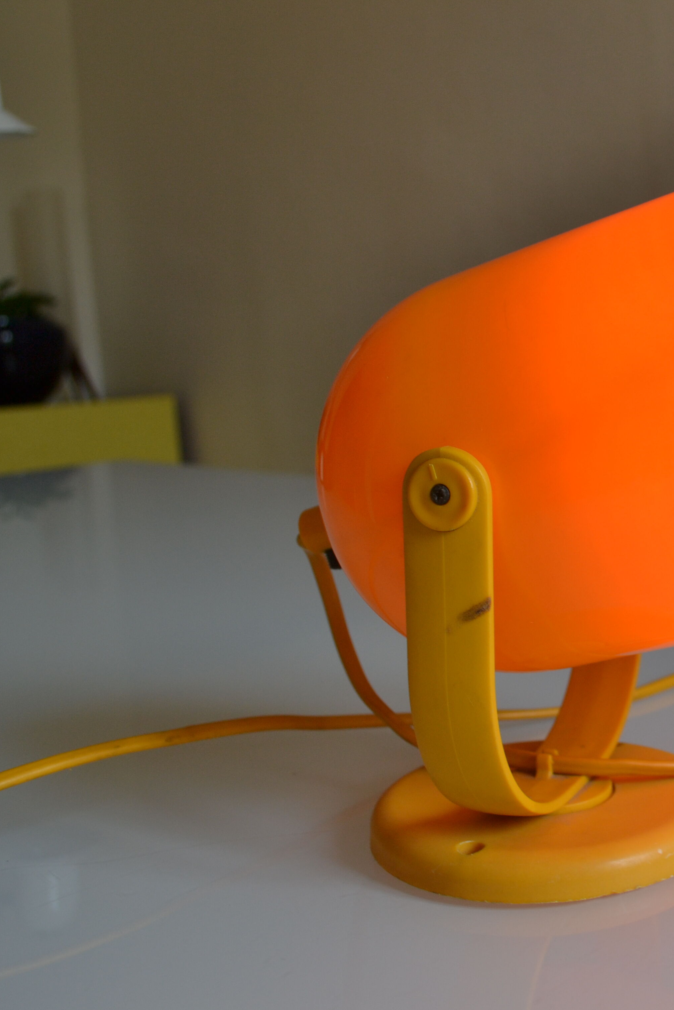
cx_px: 699
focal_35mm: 50
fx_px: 1404
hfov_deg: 25.5
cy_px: 505
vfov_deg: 39.6
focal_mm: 22
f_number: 5.6
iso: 180
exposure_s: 1/125
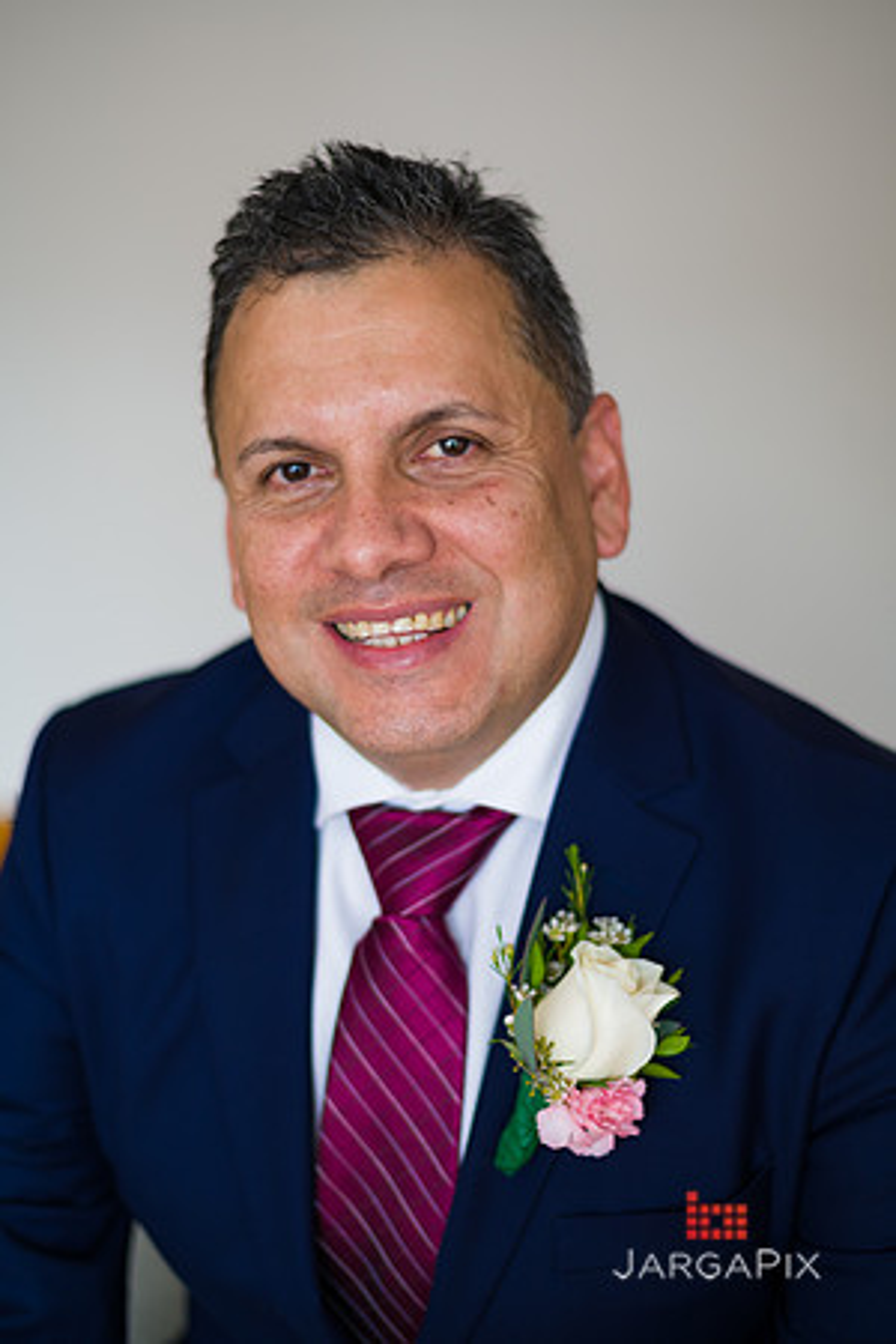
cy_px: 672
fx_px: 1867
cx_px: 448
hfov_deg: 27.0
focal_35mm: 50
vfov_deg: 39.6
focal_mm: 50
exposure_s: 1/125
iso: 200
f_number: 2
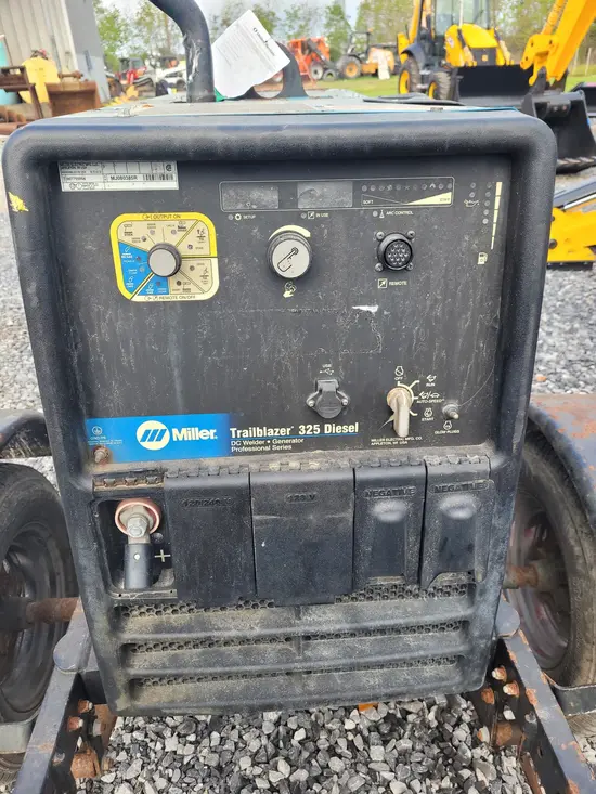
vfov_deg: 67.3
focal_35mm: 26
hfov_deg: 53.1
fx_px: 597
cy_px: 397
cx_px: 298
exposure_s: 1/282
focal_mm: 5.4
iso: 40
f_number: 1.8
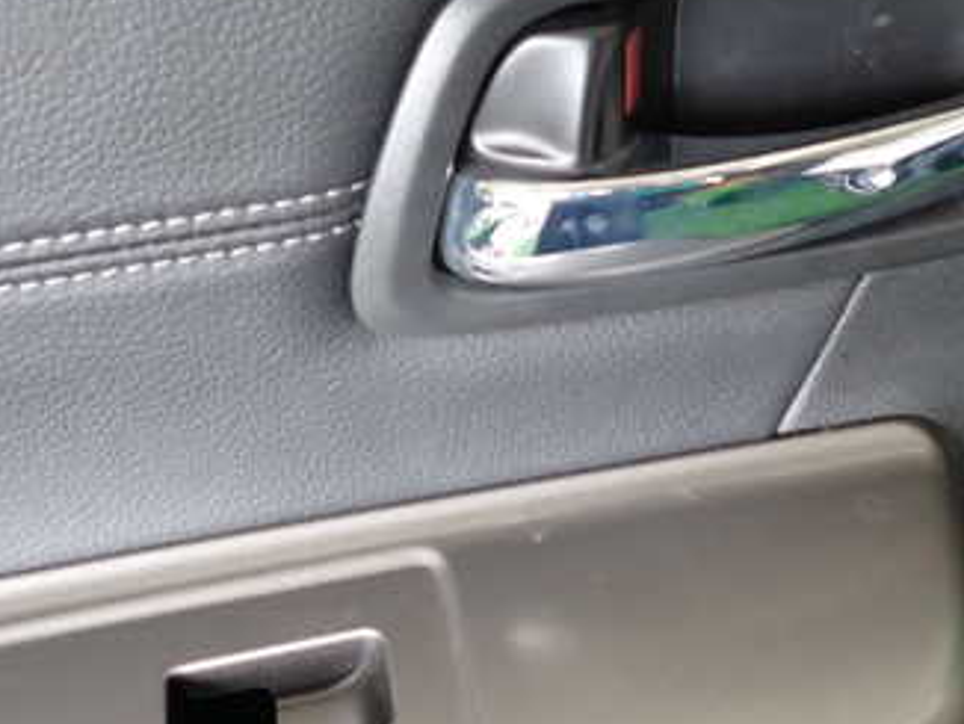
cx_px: 482
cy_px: 337
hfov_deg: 41.2
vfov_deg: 31.5
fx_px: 1282
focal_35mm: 46
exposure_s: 1/60
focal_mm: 4.5
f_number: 2
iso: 200
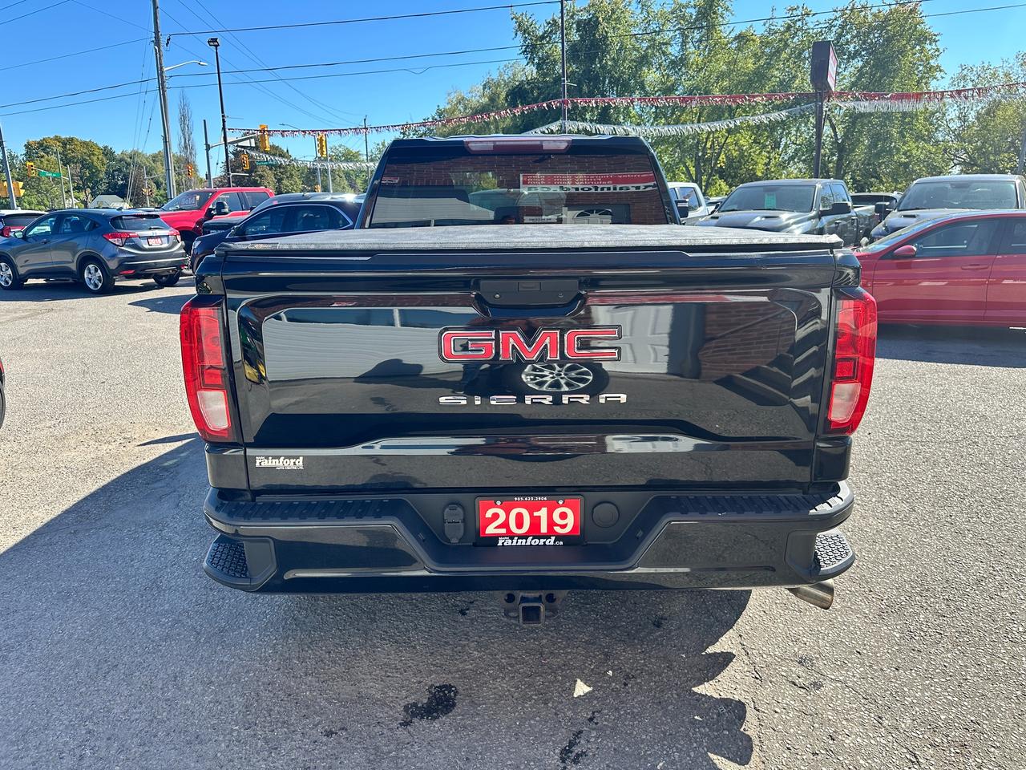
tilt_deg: -13.4
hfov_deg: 71.6
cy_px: 385
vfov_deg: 56.8
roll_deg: +1.2
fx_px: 711
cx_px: 513
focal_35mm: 24
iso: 80
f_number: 1.78
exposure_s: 1/1374
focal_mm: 6.86
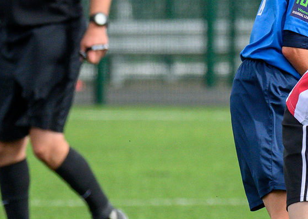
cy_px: -53
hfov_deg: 1.4
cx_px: 298
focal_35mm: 1433
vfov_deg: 1.0
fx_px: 12514
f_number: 5
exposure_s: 1/2500
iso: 800
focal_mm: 240
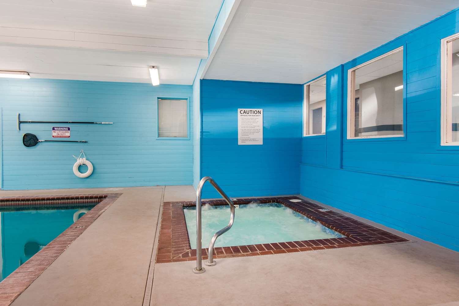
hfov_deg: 81.2
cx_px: 230
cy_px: 153
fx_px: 268
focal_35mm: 21
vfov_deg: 59.5
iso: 320
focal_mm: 14
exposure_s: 1/4
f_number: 9
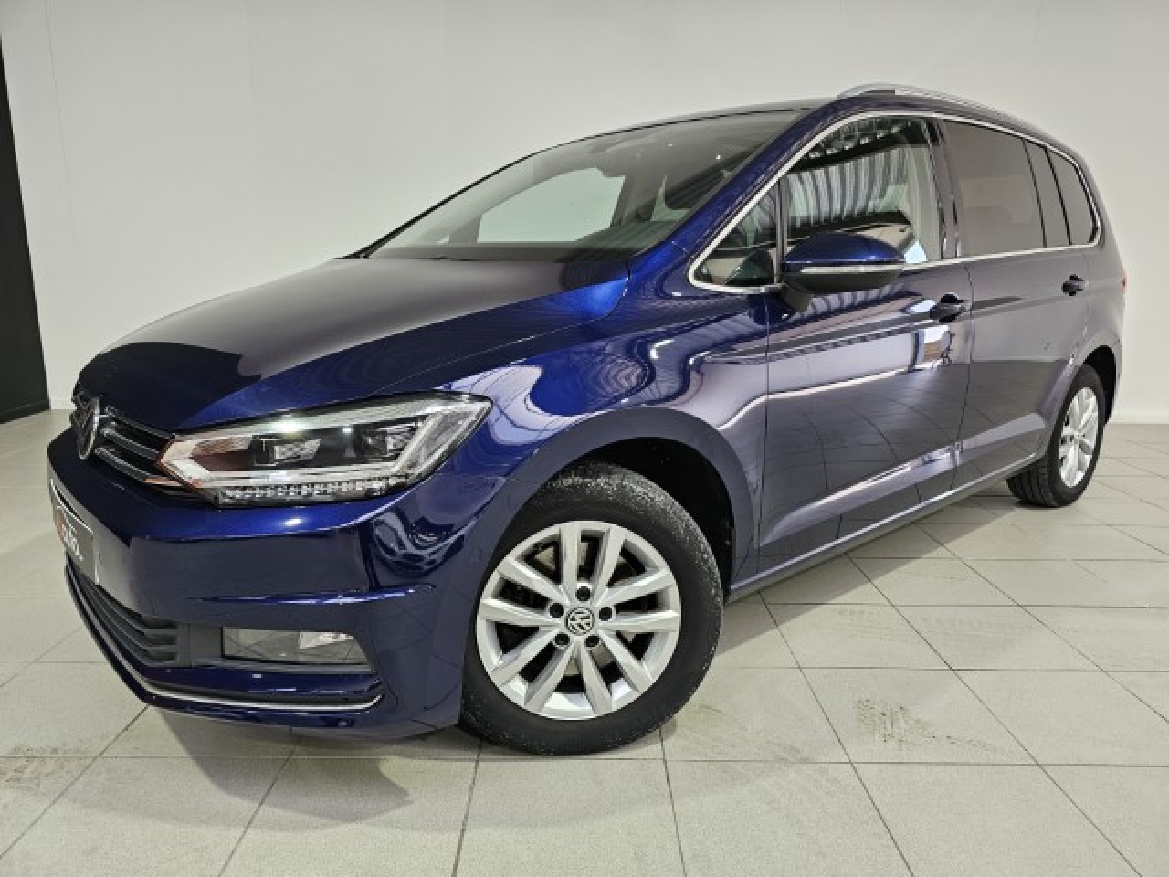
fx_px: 777
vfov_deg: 58.9
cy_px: 438
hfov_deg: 73.9
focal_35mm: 23
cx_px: 584
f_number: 1.7
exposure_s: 1/100
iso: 64
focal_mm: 6.3
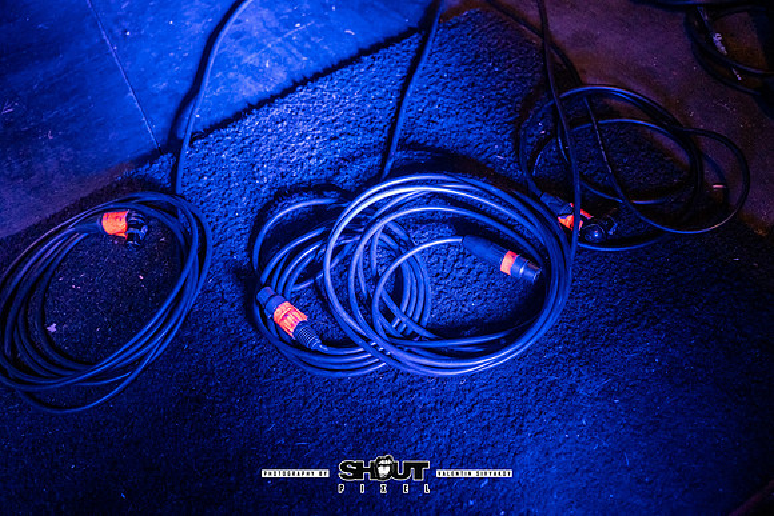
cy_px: 311
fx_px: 623
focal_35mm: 29
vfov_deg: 44.8
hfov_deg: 63.1
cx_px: 467
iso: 3200
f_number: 2.8
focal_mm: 24
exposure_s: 1/200
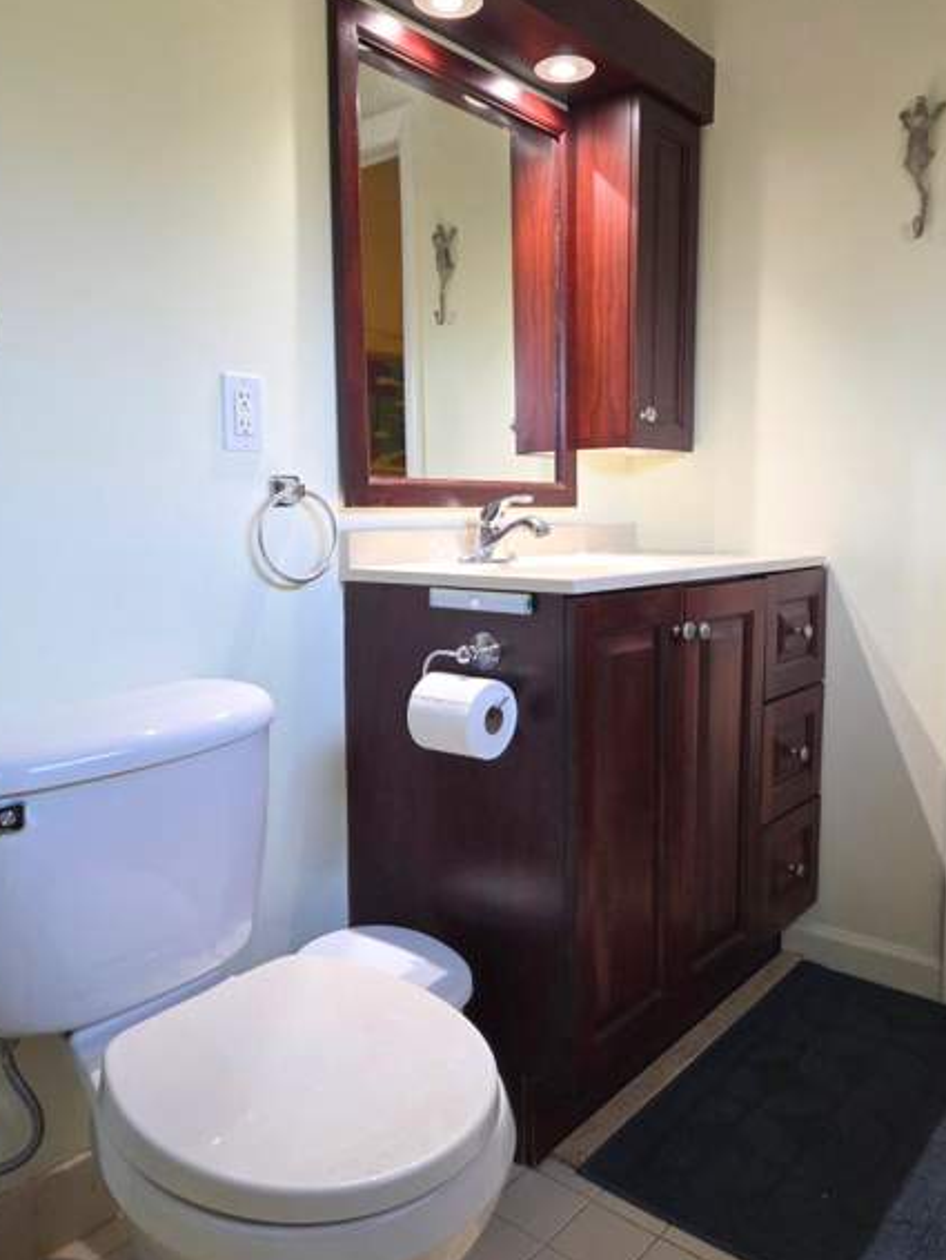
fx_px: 947
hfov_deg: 53.1
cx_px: 501
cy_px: 592
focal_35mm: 26
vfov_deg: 67.2
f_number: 1.8
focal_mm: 5.4
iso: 320
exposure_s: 1/120
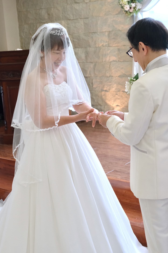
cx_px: 84
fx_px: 406
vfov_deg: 34.5
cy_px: 126
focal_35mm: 58
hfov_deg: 23.4
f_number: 5
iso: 1600
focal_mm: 38.8
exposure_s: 1/160
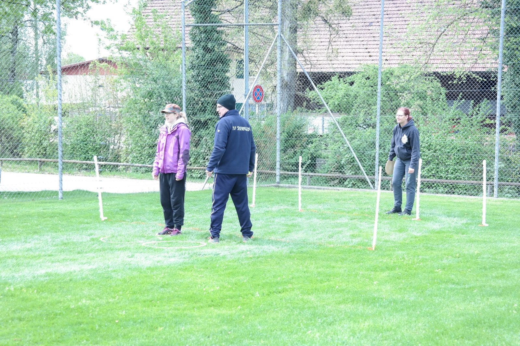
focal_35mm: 64
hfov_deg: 31.4
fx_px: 924
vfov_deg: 21.2
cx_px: 260
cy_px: 173
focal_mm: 42
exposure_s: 1/100
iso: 200
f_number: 6.3
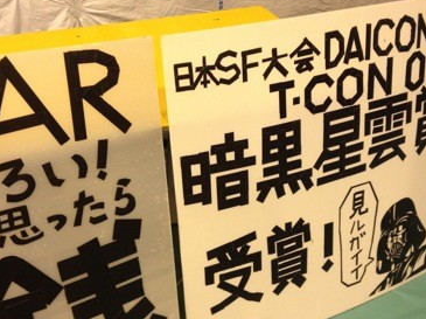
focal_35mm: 48
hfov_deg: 39.7
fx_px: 590
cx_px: 197
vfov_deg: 30.2
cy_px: 183
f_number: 2.4
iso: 200
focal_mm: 4.28
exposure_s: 1/20
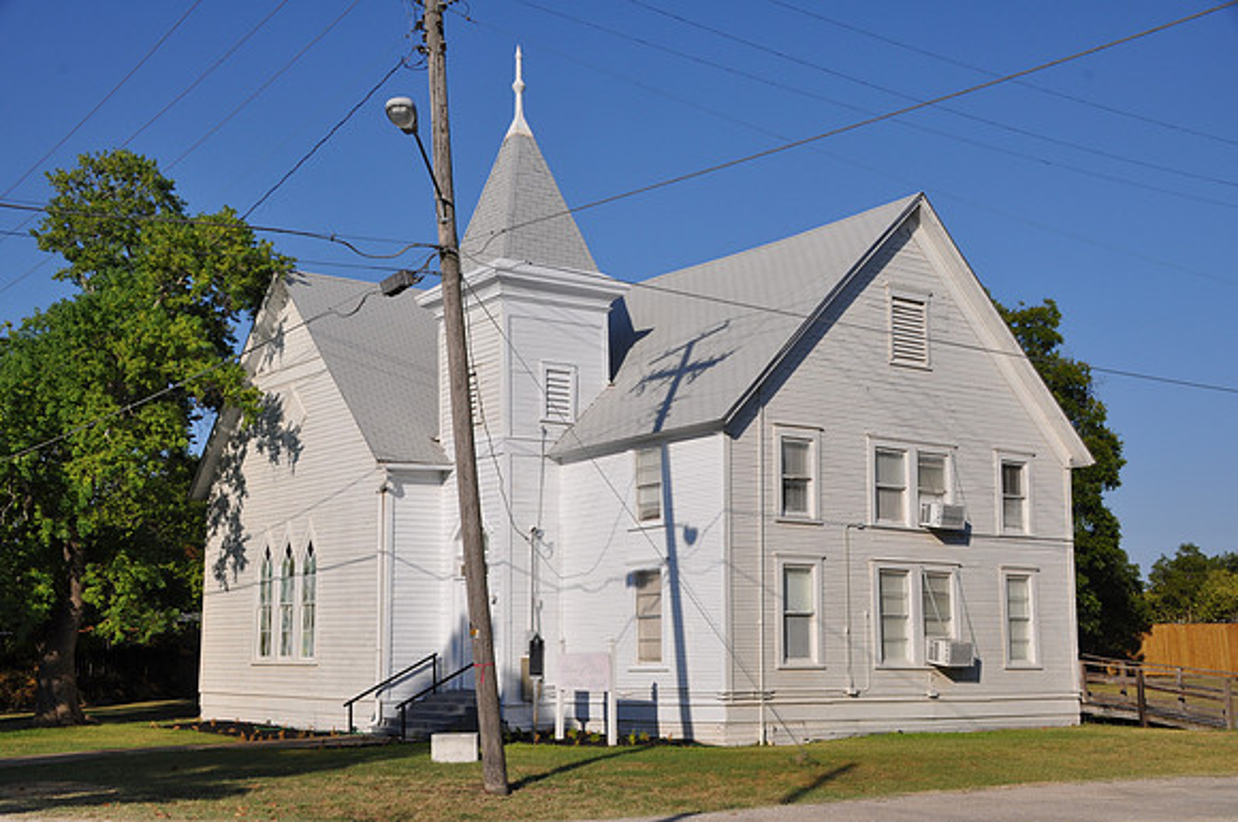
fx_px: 1597
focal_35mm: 46
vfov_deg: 28.9
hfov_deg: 42.4
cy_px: 411
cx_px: 619
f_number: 14
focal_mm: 31
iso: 200
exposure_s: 1/200
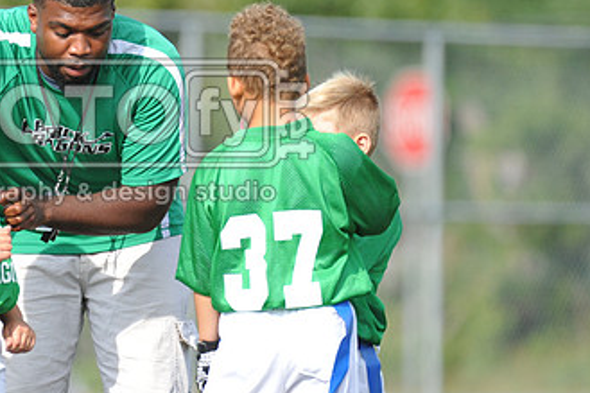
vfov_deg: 1.9
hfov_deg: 2.9
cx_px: 82
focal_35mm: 705
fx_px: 11548
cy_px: 126
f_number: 5
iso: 800
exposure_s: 1/1250
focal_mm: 400
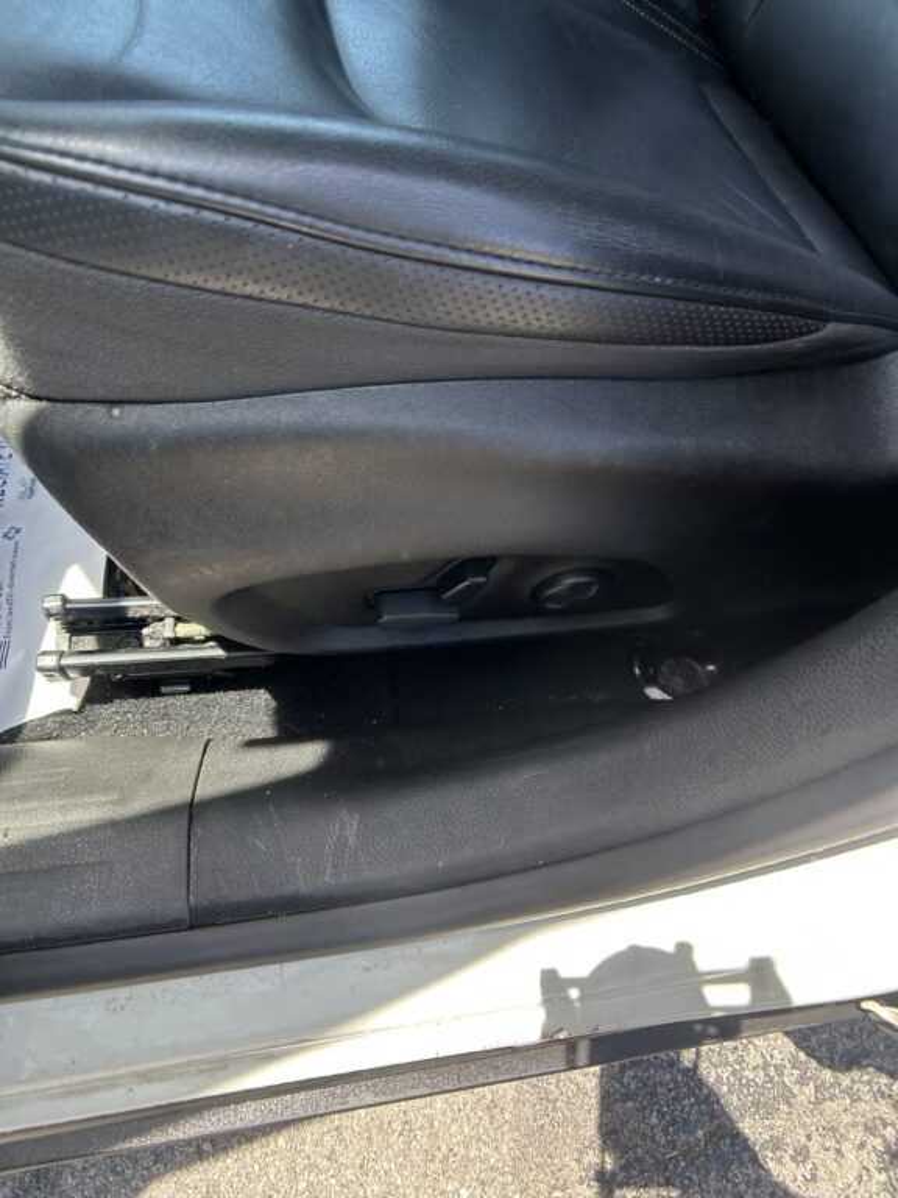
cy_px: 599
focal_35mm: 26
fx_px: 899
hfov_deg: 53.1
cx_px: 449
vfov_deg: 67.3
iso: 50
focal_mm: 5.7
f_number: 1.5
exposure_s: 1/482
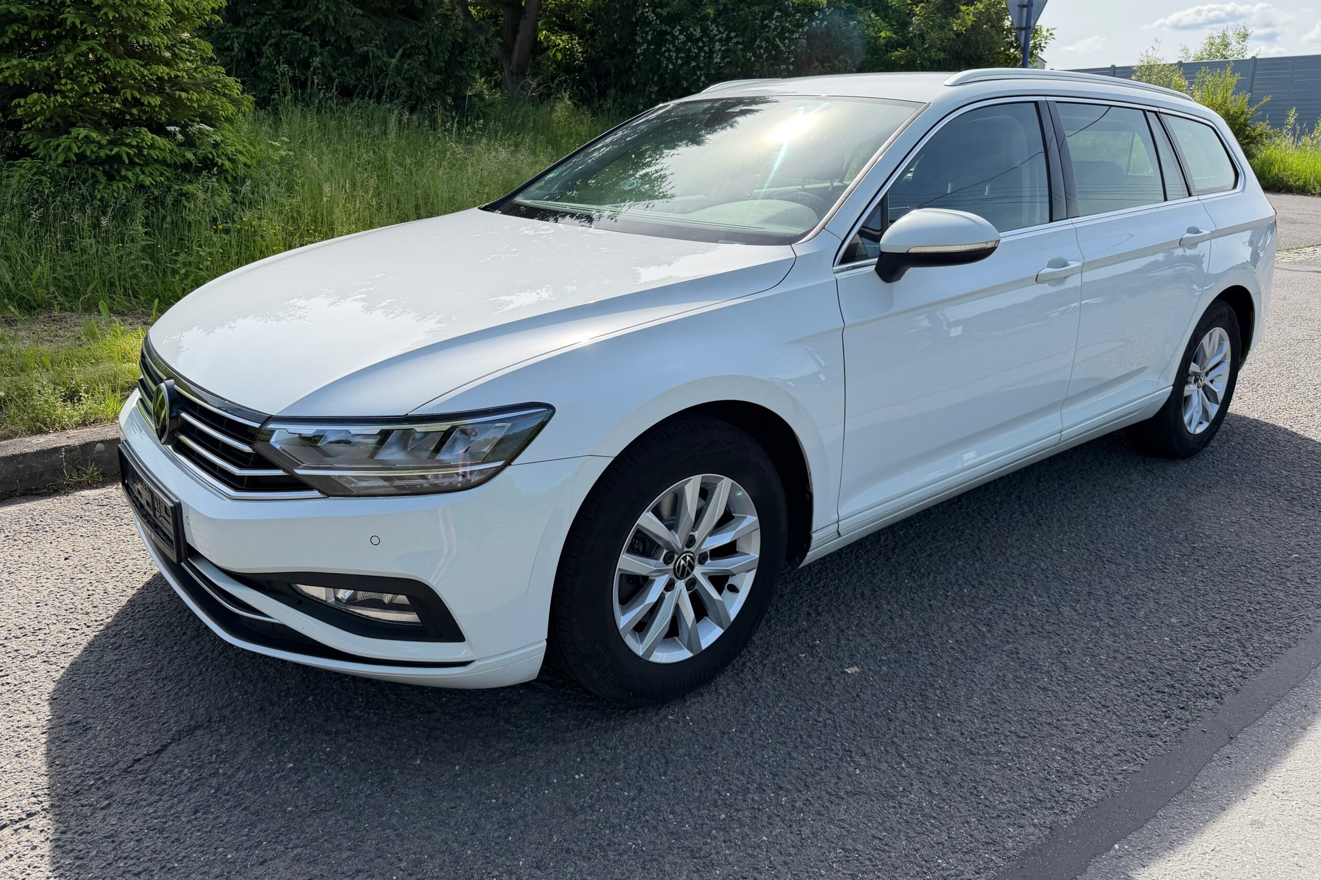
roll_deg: +0.2
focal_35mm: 25
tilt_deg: -16.1
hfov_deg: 71.5
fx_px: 917
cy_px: 411
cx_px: 660
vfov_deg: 51.2
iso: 100
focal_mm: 6.76
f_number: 1.78
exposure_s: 1/3584
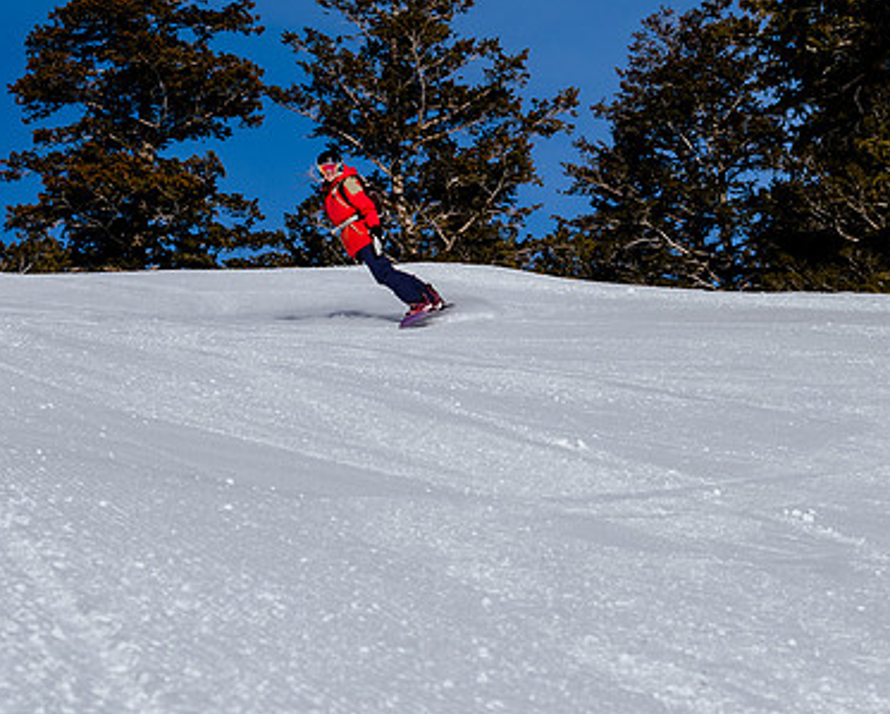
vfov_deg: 9.0
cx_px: 670
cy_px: 201
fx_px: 4508
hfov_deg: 11.2
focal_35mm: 171
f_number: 9
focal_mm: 58
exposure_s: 1/1000
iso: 160
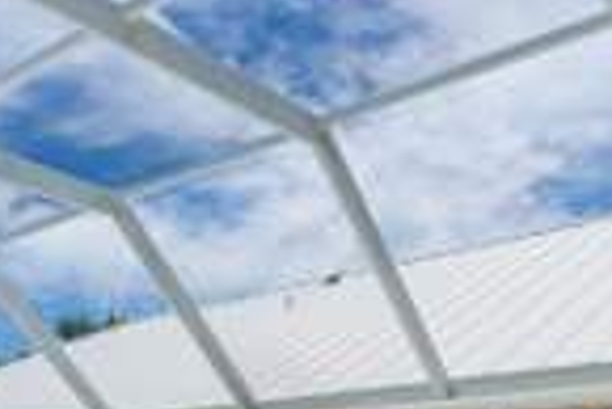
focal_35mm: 53
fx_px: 902
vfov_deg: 22.7
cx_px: 177
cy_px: 535
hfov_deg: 36.9
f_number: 9
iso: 100
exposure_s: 1/160
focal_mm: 16
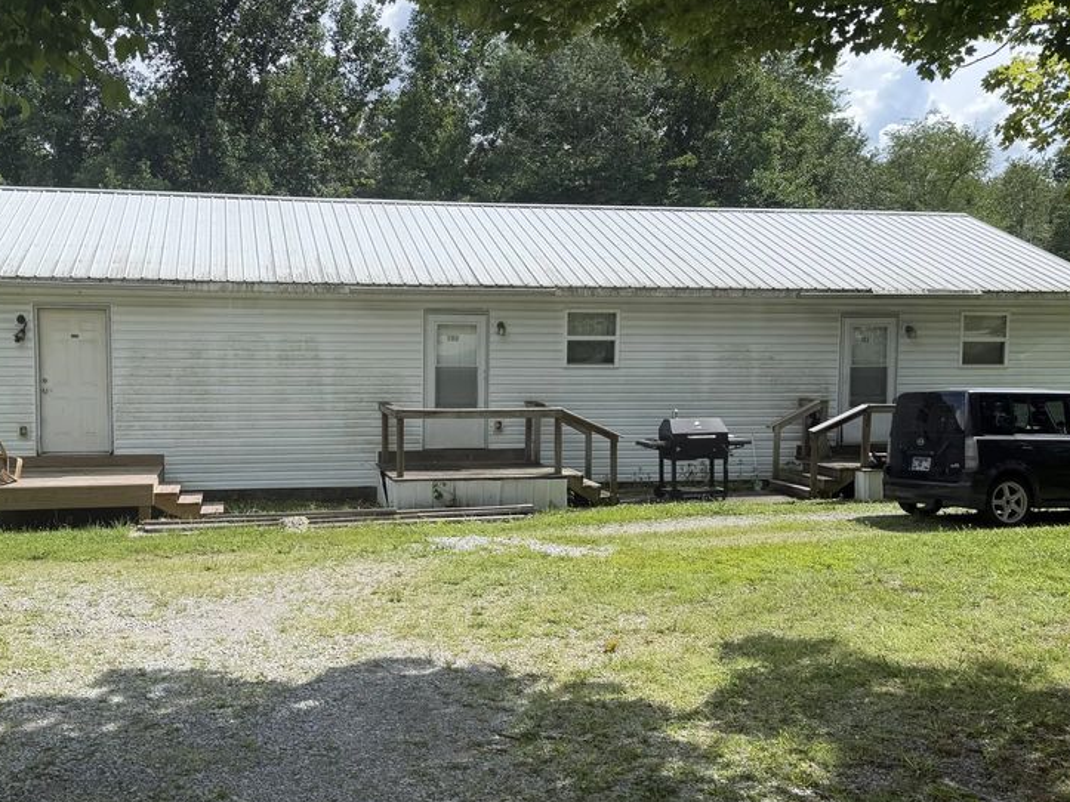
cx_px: 429
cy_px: 416
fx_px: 1051
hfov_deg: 53.6
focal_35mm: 34
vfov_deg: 41.8
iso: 80
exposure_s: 1/3759
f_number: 1.78
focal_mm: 6.76
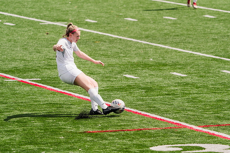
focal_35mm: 438
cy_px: 65
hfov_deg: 4.7
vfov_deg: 3.1
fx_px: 2798
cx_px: 132
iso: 320
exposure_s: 1/1600
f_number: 6.3
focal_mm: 382
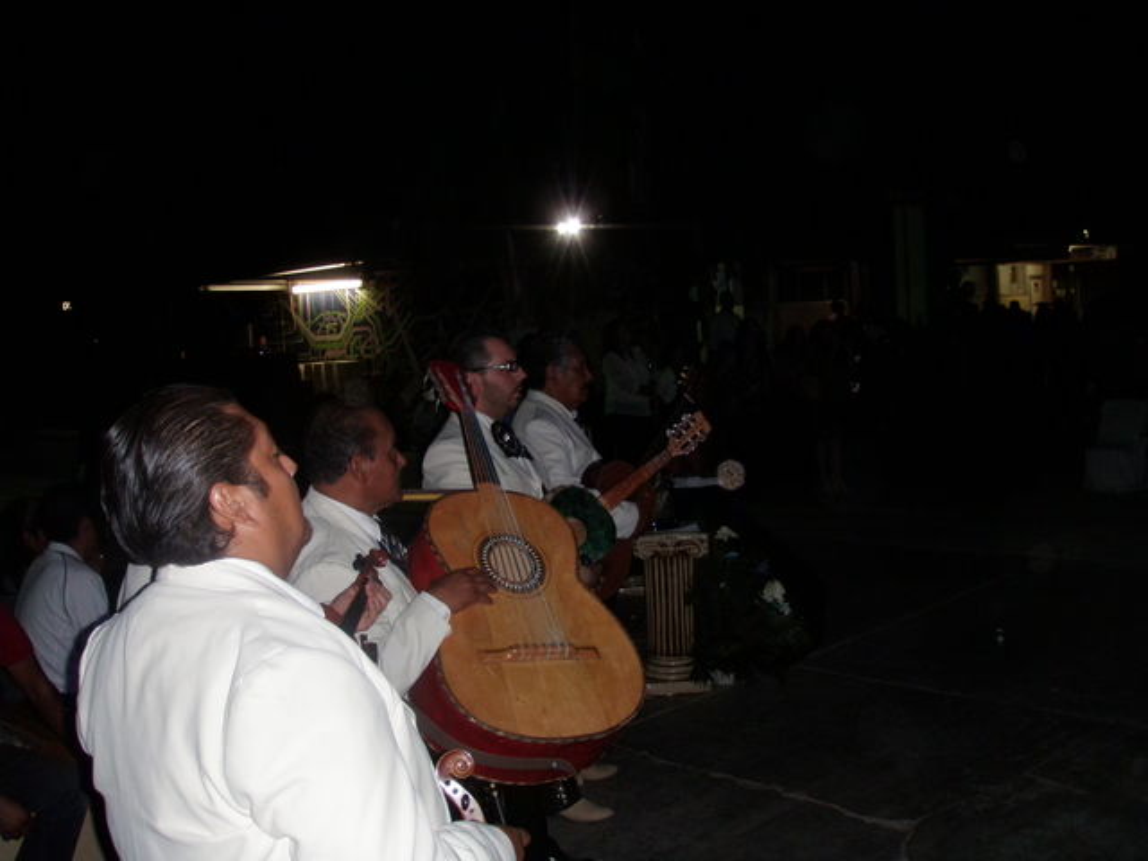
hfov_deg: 49.0
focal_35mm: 38
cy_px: 430
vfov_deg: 37.7
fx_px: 1260
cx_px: 574
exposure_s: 1/30
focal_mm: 6.7
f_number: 3.5
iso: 200
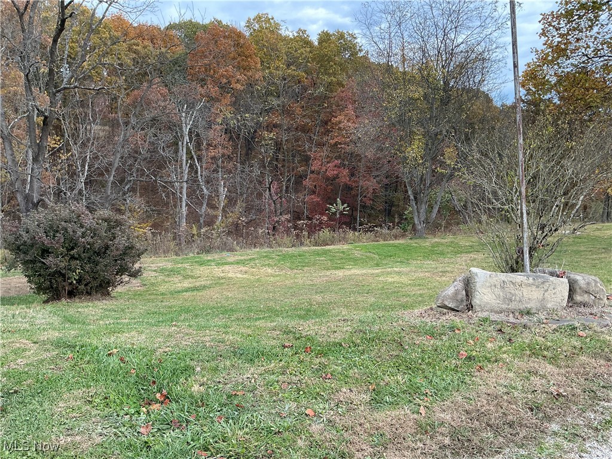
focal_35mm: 29
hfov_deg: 61.7
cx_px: 306
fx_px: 513
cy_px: 230
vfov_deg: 48.2
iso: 25
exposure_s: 1/222
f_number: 1.8
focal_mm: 3
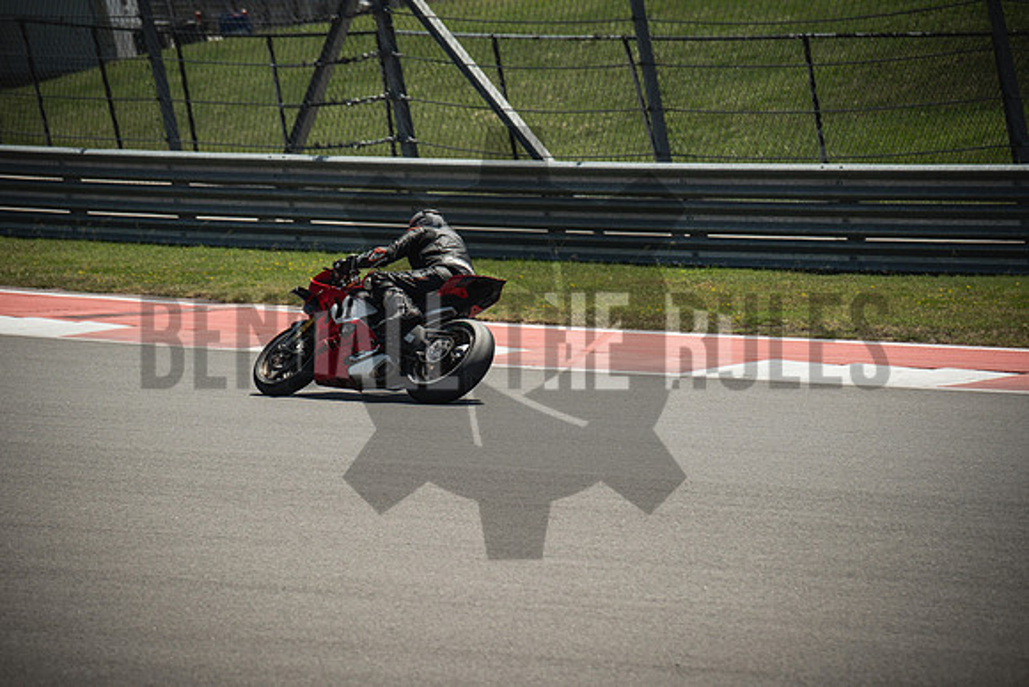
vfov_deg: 6.6
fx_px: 5918
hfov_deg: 9.9
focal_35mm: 207
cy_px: 344
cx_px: 514
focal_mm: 137.7
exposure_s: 1/2000
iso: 500
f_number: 4.7
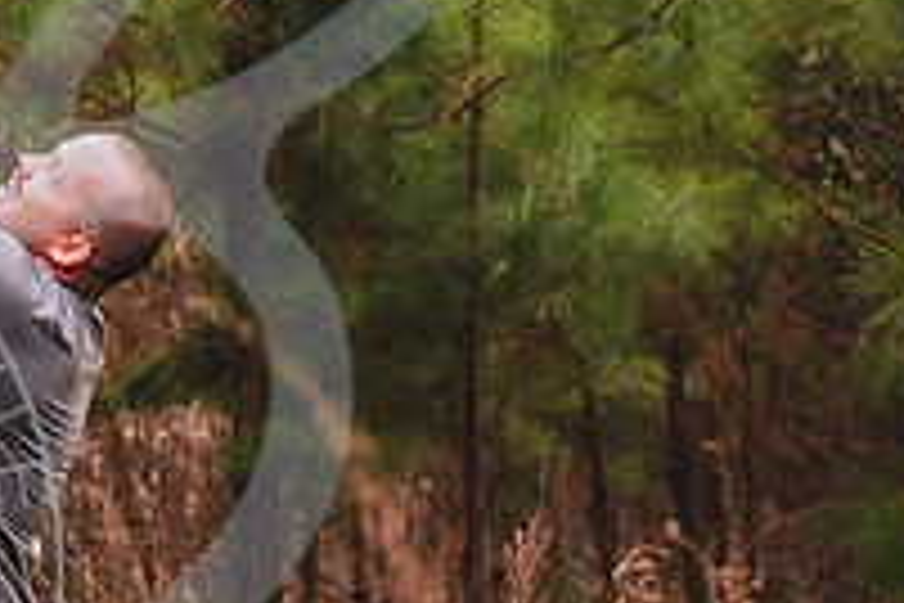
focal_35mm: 173
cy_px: 191
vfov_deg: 7.9
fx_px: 4344
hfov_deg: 11.6
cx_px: -175
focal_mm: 60
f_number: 2.8
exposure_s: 1/250
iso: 400
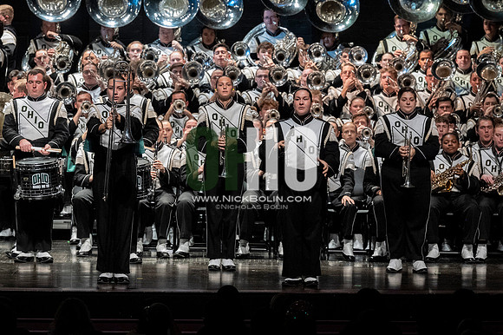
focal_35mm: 210
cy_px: 168
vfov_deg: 6.5
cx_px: 252
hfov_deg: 9.8
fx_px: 2932
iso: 4000
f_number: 4
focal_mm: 140
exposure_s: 1/500
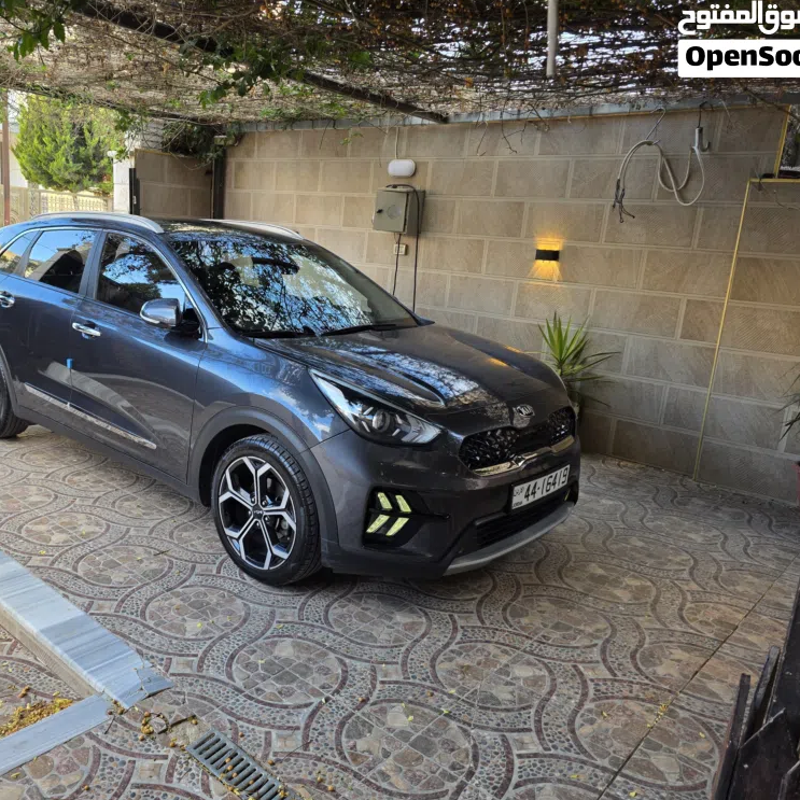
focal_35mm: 28
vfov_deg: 57.3
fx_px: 732
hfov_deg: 56.7
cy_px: 388
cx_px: 309
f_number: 1.7
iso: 25
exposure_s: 1/58.7
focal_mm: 6.3
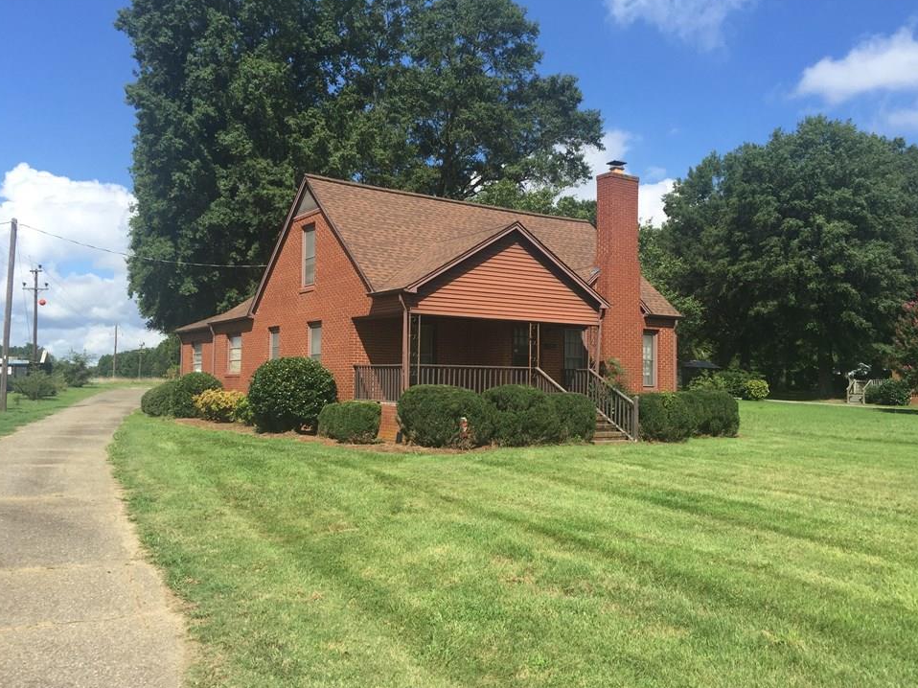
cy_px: 354
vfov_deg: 45.4
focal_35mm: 31
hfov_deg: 58.4
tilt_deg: +1.7
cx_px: 467
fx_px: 822
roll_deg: -1.5
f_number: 2.2
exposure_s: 1/1582
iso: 32
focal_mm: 4.15
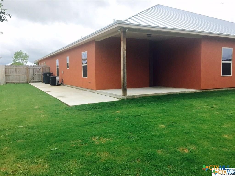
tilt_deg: -4.8
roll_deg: +0.4
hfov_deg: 61.7
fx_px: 197
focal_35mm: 29
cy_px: 88
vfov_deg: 48.2
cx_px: 118
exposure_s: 1/1980
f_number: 2.2
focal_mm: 4.15
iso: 32
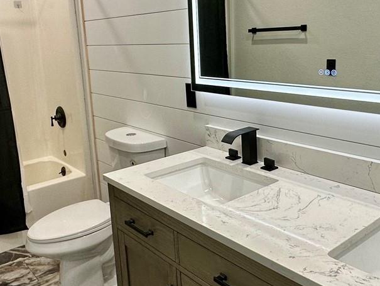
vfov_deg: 38.4
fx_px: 406
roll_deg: +2.0
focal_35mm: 37
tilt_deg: -9.9
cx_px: 221
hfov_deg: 49.9
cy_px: 105
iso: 125
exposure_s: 1/120
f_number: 2.2
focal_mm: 2.22
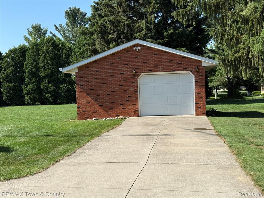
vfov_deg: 30.3
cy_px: 99
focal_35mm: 48
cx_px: 132
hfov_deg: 39.7
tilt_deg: +0.2
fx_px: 366
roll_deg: +1.3
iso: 100
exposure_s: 1/4587
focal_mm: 6.76
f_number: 1.78
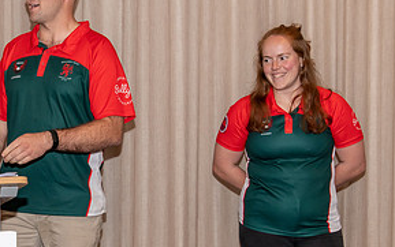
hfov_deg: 20.0
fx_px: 1099
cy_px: 161
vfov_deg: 12.8
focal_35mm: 102
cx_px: 39
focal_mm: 46
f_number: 5.6
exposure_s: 1/60
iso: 800
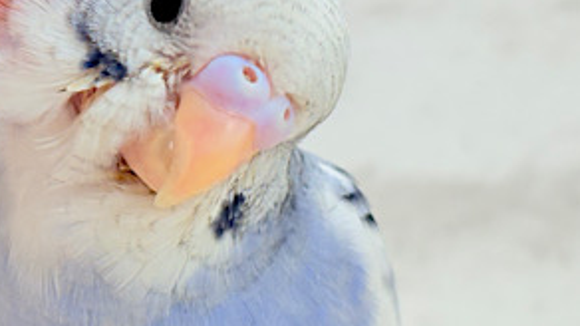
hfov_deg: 17.3
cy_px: 316
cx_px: 211
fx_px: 1906
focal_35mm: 124
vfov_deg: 9.7
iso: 80
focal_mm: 5.96
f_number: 1.6
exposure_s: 1/100
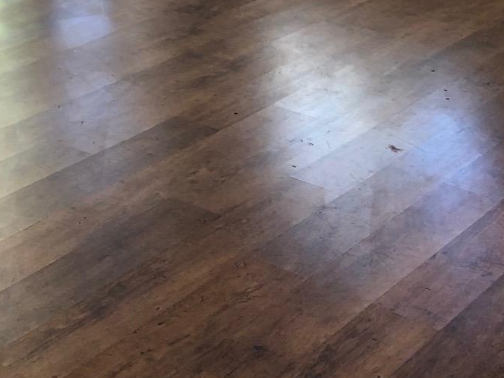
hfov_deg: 23.0
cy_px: -71
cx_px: 251
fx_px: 1238
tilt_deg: -13.3
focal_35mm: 85
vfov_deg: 16.7
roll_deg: -1.3
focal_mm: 3.99
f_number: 1.8
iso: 32
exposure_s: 1/30
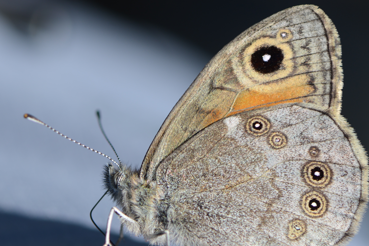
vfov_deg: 7.6
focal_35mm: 181
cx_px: 188
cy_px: 114
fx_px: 1855
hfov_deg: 11.4
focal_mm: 105
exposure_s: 1/200
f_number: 7.1
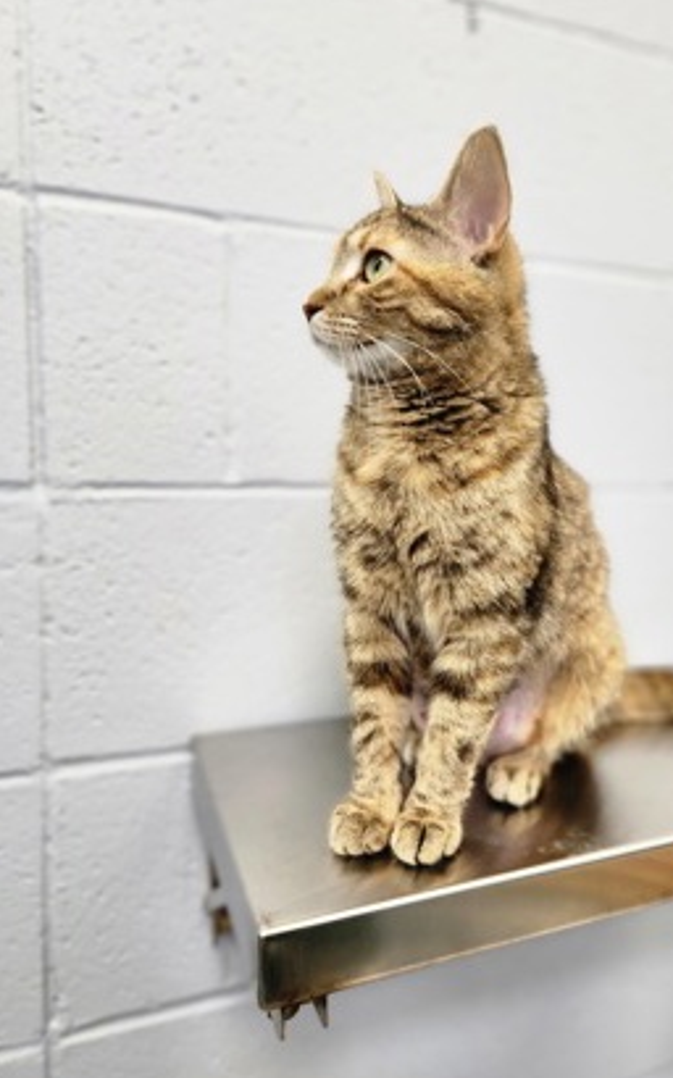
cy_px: 534
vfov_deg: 72.6
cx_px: 411
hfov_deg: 48.9
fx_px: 734
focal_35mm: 25
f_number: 1.8
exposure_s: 1/120
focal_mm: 5.4
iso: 250
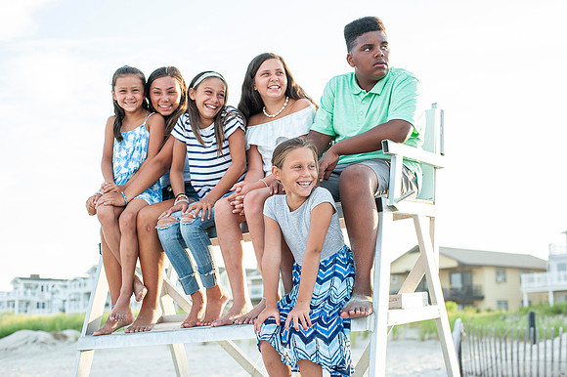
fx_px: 787
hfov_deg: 39.6
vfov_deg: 27.0
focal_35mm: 50
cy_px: 188
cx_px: 284
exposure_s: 1/1250
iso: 640
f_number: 4
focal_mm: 50
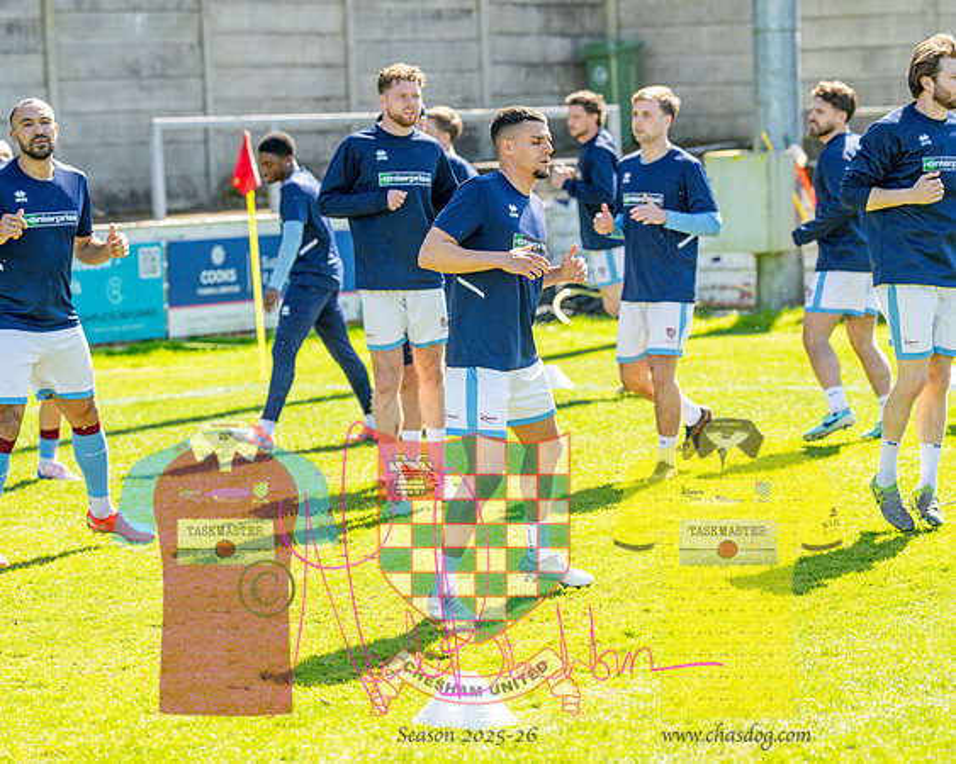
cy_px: 382
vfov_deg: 10.1
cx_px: 488
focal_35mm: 152
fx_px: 4302
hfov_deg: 12.7
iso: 200
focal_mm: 135
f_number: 4
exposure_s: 1/1000
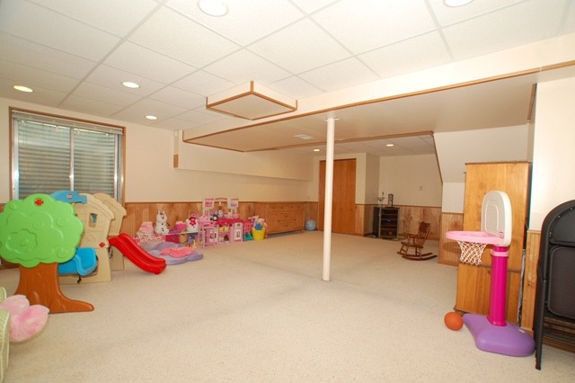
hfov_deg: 95.0
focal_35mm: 16
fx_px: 263
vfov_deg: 72.0
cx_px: 288
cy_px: 192
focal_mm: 11
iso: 400
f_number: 4.5
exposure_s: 1/60
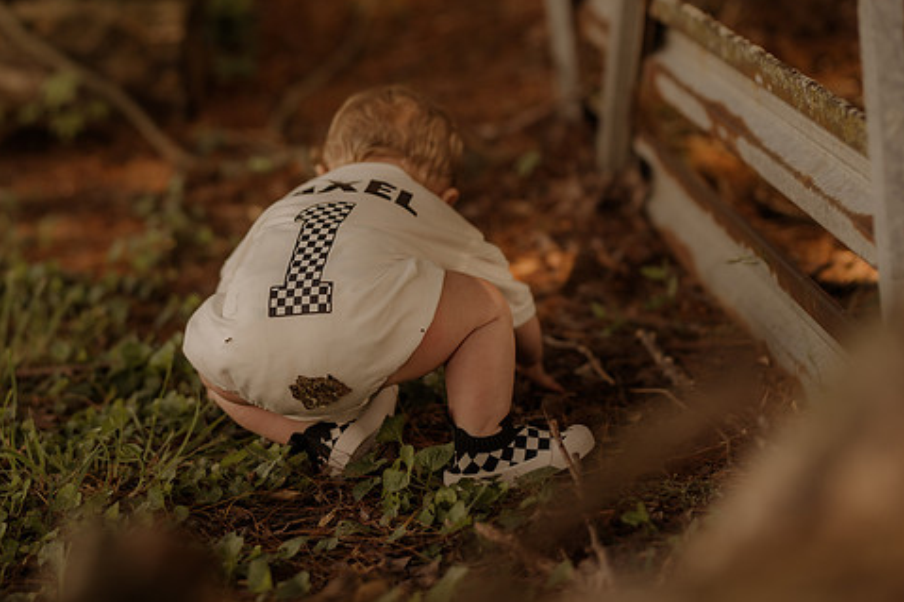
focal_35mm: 103
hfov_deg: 19.8
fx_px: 2585
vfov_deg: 13.3
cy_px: 326
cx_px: 362
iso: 250
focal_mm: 85
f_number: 2
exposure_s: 1/1000
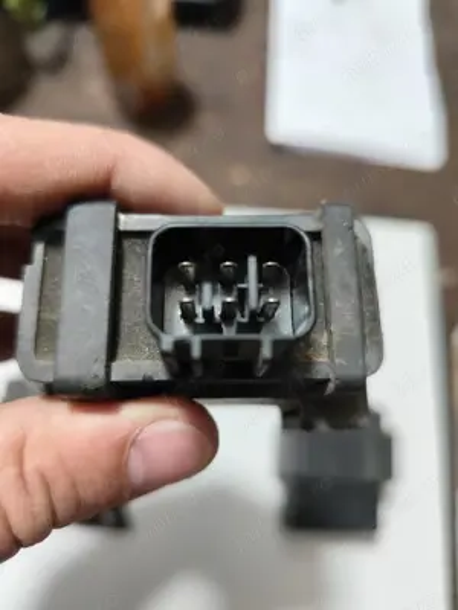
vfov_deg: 73.9
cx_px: 229
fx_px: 406
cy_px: 305
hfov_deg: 58.9
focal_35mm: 23
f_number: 1.65
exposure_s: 1/50
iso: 640
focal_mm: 6.14
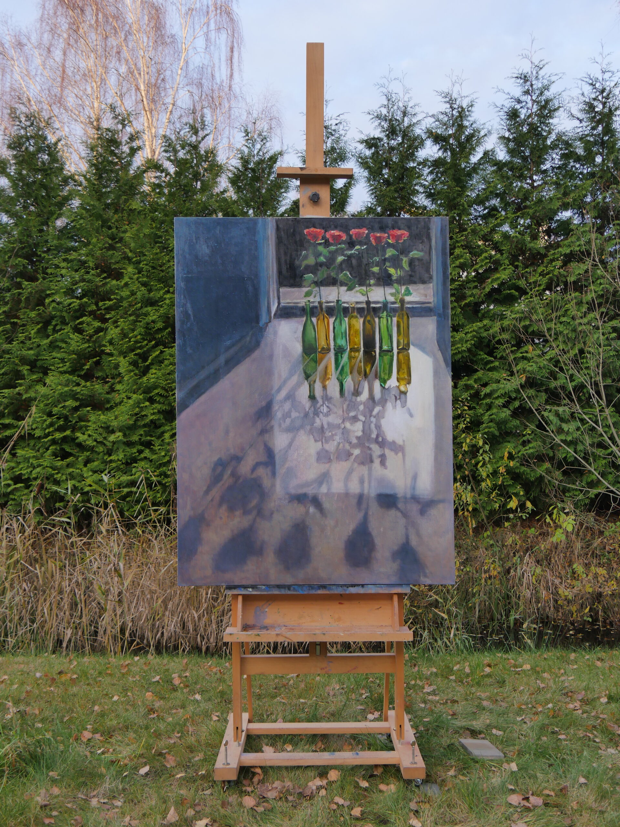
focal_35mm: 34
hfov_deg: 41.8
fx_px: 812
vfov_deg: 54.0
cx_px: 310
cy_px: 414
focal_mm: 17
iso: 200
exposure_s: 1/125
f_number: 4.5
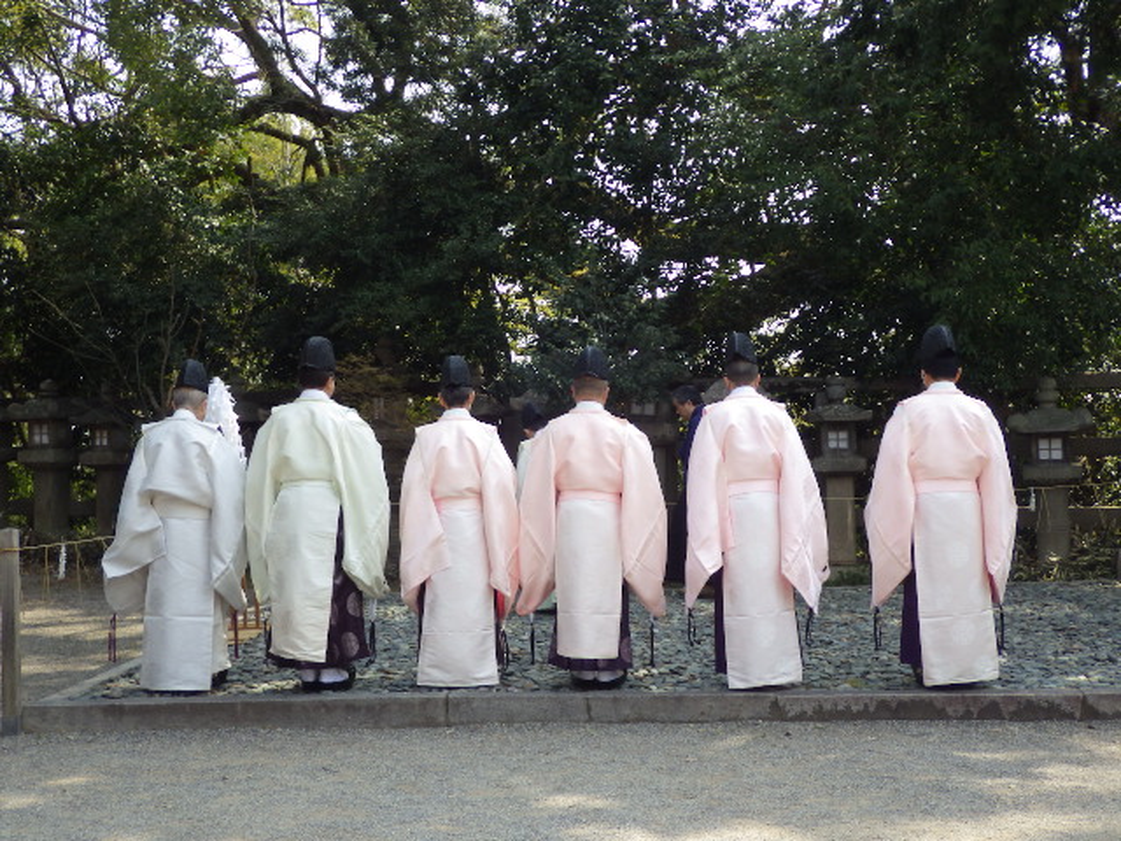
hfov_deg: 40.4
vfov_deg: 30.9
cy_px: 420
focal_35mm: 47
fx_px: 1522
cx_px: 560
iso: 125
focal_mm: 8.4
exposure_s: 1/250
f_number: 4.2
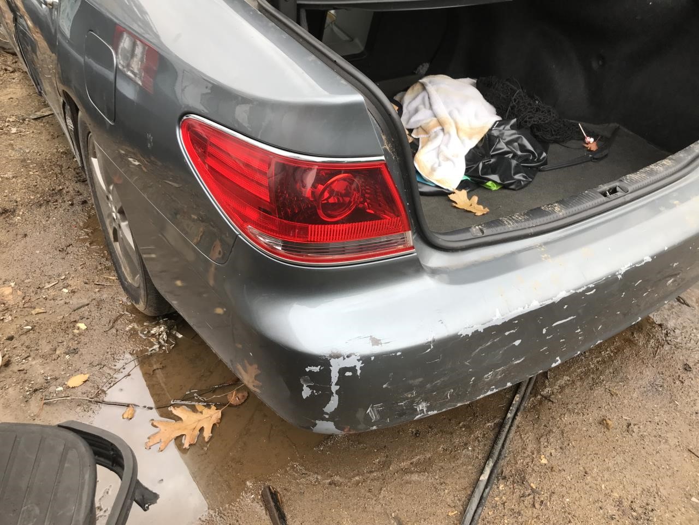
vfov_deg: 49.7
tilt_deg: -37.9
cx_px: 350
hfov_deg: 63.4
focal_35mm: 28
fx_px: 565
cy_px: 262
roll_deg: -3.7
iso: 32
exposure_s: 1/120
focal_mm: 3.99
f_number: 1.8
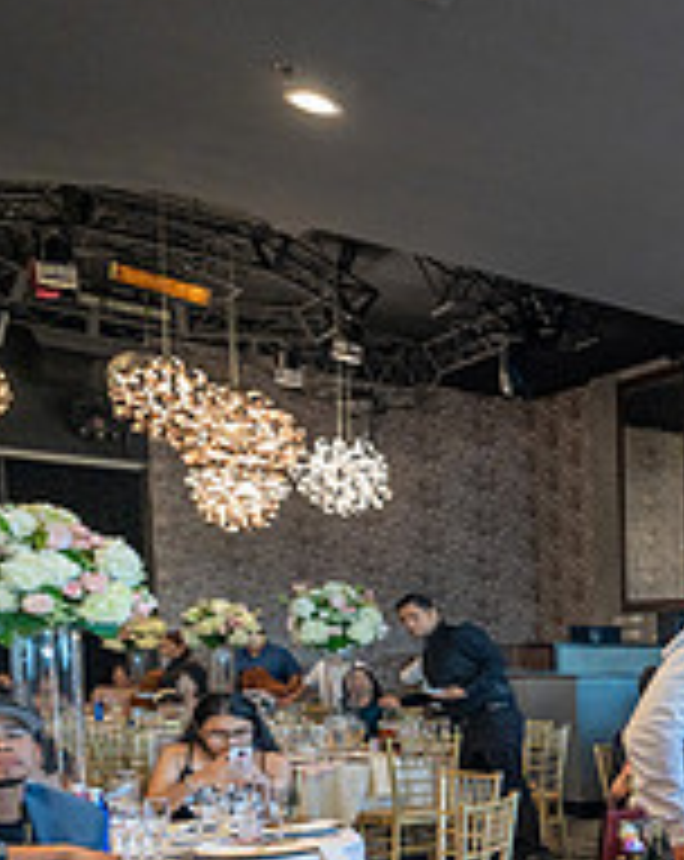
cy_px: 727
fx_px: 1015
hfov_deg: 21.5
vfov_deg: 43.0
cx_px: 1264
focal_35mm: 40
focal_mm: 14
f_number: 2.8
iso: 800
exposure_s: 1/100
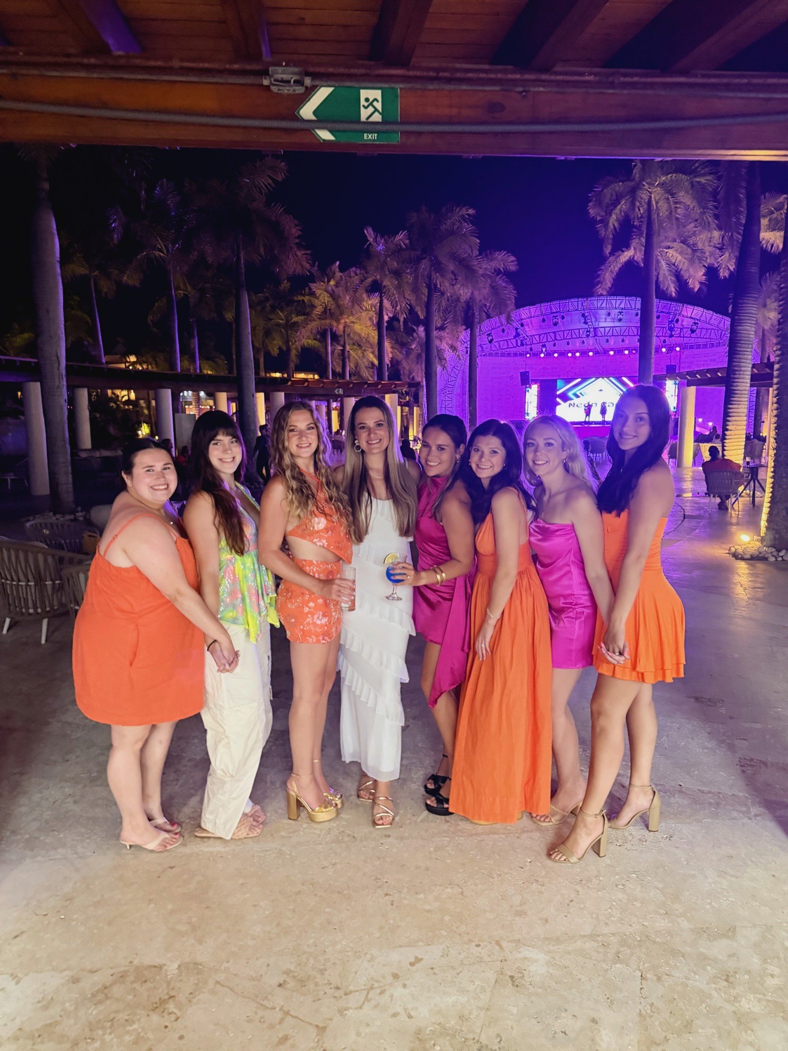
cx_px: 394
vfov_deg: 71.6
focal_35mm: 24
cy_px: 526
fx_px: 728
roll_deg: +0.6
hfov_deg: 56.8
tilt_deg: -6.7
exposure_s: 1/40
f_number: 1.78
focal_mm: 6.76
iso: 1000
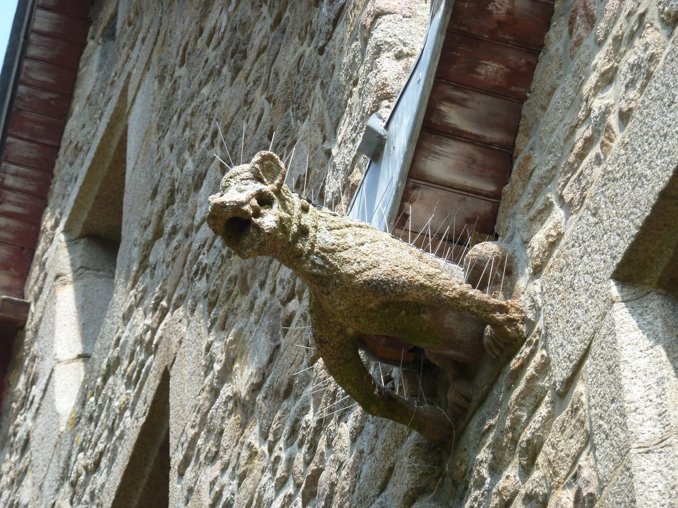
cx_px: 339
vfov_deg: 8.8
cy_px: 254
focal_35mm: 169
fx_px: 3310
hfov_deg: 11.7
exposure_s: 1/160
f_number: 4.5
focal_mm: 27.8
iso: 80
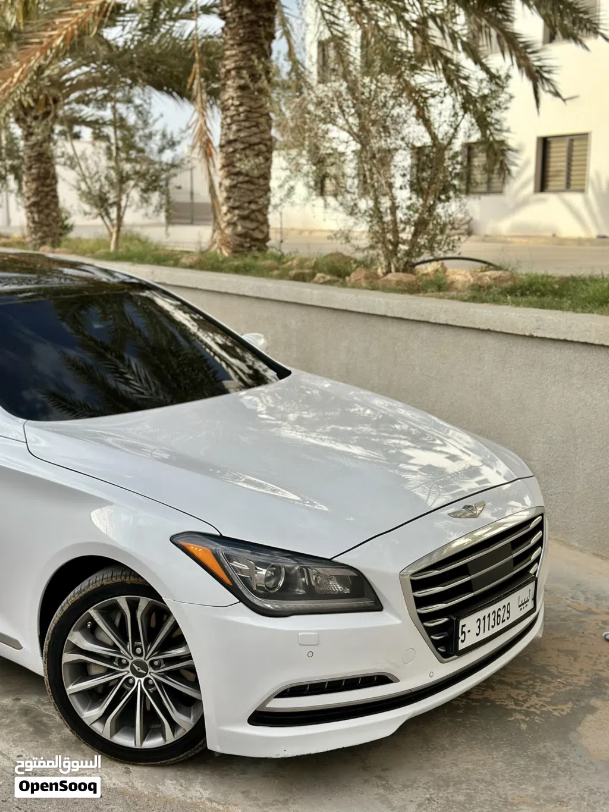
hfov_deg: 30.3
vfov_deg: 39.7
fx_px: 1126
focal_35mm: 48
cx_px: 304
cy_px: 406
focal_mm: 6.86
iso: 100
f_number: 1.78
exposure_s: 1/2358
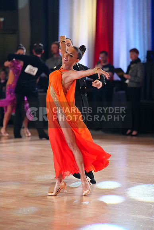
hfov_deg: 6.9
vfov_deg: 10.3
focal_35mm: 200
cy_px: 115
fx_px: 1282
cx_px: 77
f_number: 3.5
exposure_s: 1/500
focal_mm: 200
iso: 3200
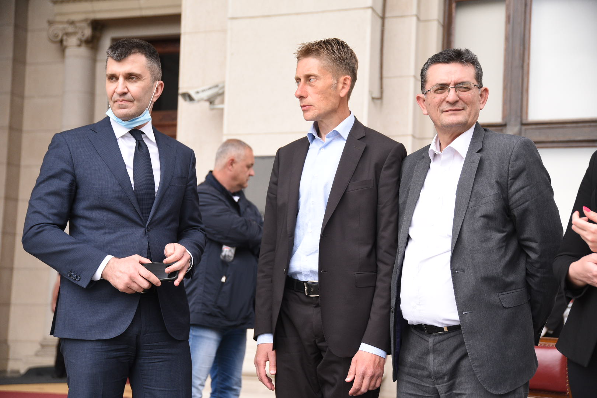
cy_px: 199
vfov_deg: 23.4
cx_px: 298
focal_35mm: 58
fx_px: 962
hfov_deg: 34.5
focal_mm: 58
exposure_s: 1/500
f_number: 4
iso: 800
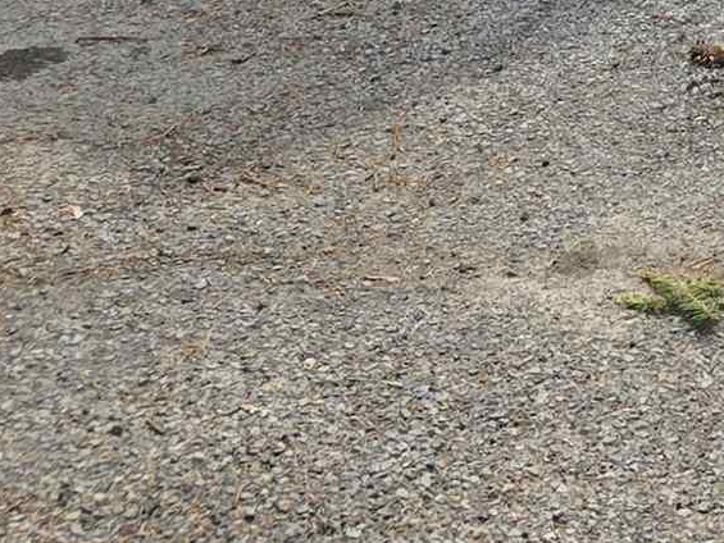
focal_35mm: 125
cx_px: 1042
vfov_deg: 10.1
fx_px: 2615
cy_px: -818
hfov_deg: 14.8
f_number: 1.8
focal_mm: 5.4
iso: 25
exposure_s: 1/2071
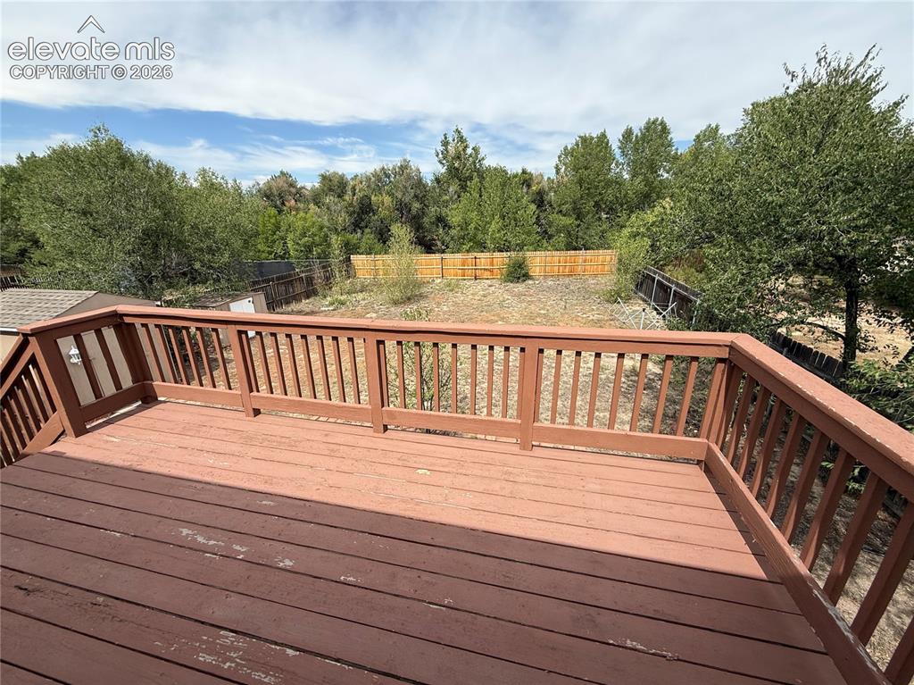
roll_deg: +1.4
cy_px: 342
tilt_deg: -18.6
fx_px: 369
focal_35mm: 14
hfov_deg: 102.1
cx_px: 457
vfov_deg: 85.6
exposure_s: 1/1431
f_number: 2.2
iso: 50
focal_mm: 2.22
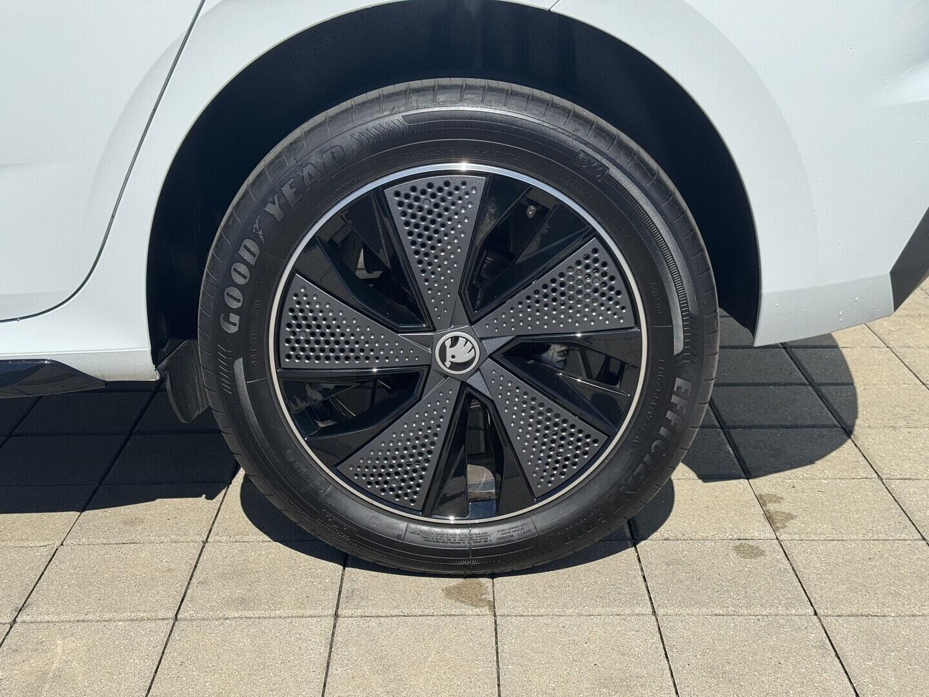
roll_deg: +1.6
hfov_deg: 39.7
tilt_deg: -18.3
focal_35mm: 48
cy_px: 348
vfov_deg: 30.3
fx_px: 1288
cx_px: 464
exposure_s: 1/4608
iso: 64
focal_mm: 6.76
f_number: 1.78
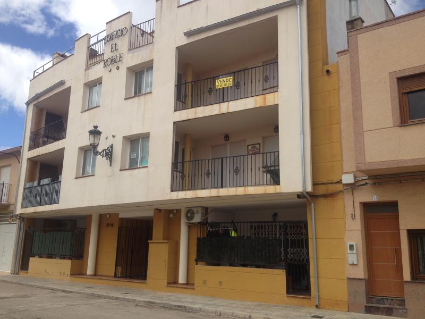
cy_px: 160
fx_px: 430
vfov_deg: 40.7
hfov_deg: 52.6
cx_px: 212
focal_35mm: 35
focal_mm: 4.28
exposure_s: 1/1783
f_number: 2.4
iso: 50
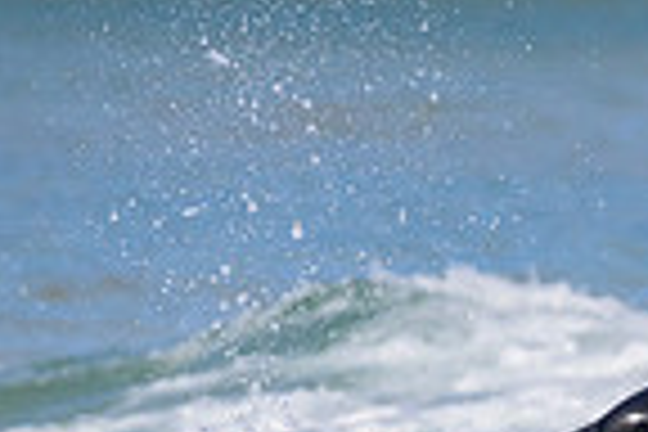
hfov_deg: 1.0
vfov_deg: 0.6
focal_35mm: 2132
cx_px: 868
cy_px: 650
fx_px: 38373
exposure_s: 1/2000
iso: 900
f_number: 10
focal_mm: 530
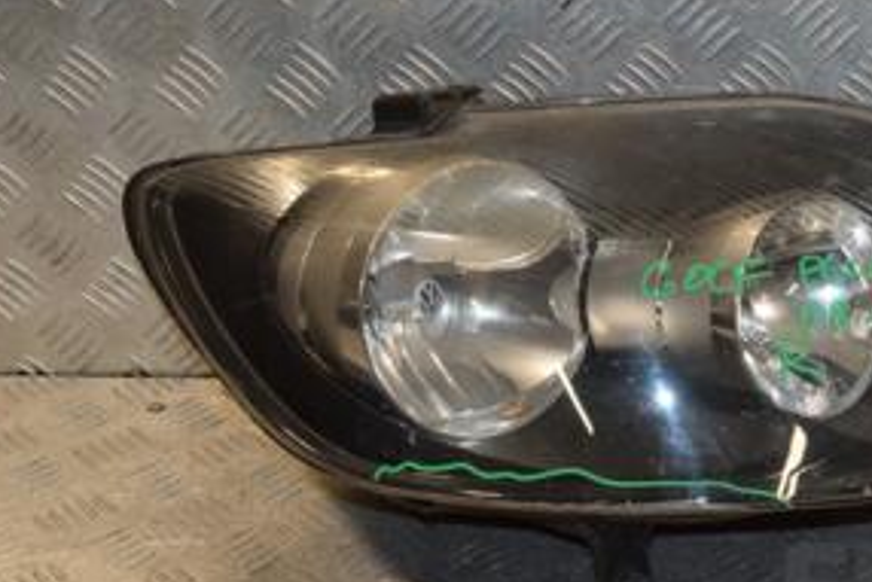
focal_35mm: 88
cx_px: 729
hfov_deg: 22.7
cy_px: 183
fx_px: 2133
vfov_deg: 15.5
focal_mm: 28
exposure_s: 1/200
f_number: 7.1
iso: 800
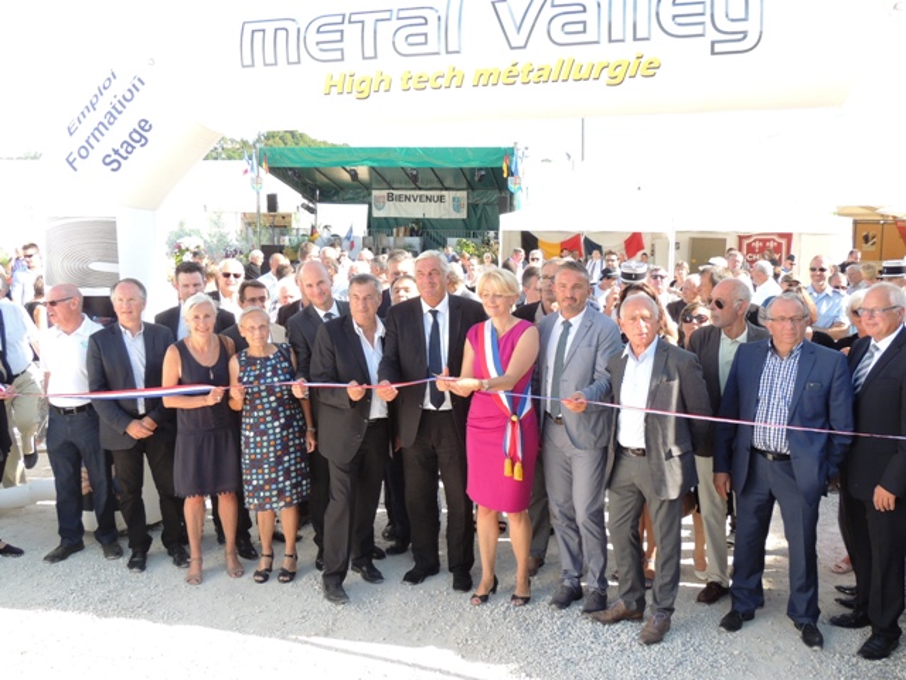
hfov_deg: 55.4
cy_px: 340
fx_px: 864
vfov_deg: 42.9
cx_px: 453
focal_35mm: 33
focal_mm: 5.8
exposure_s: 1/250
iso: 100
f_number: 3.2
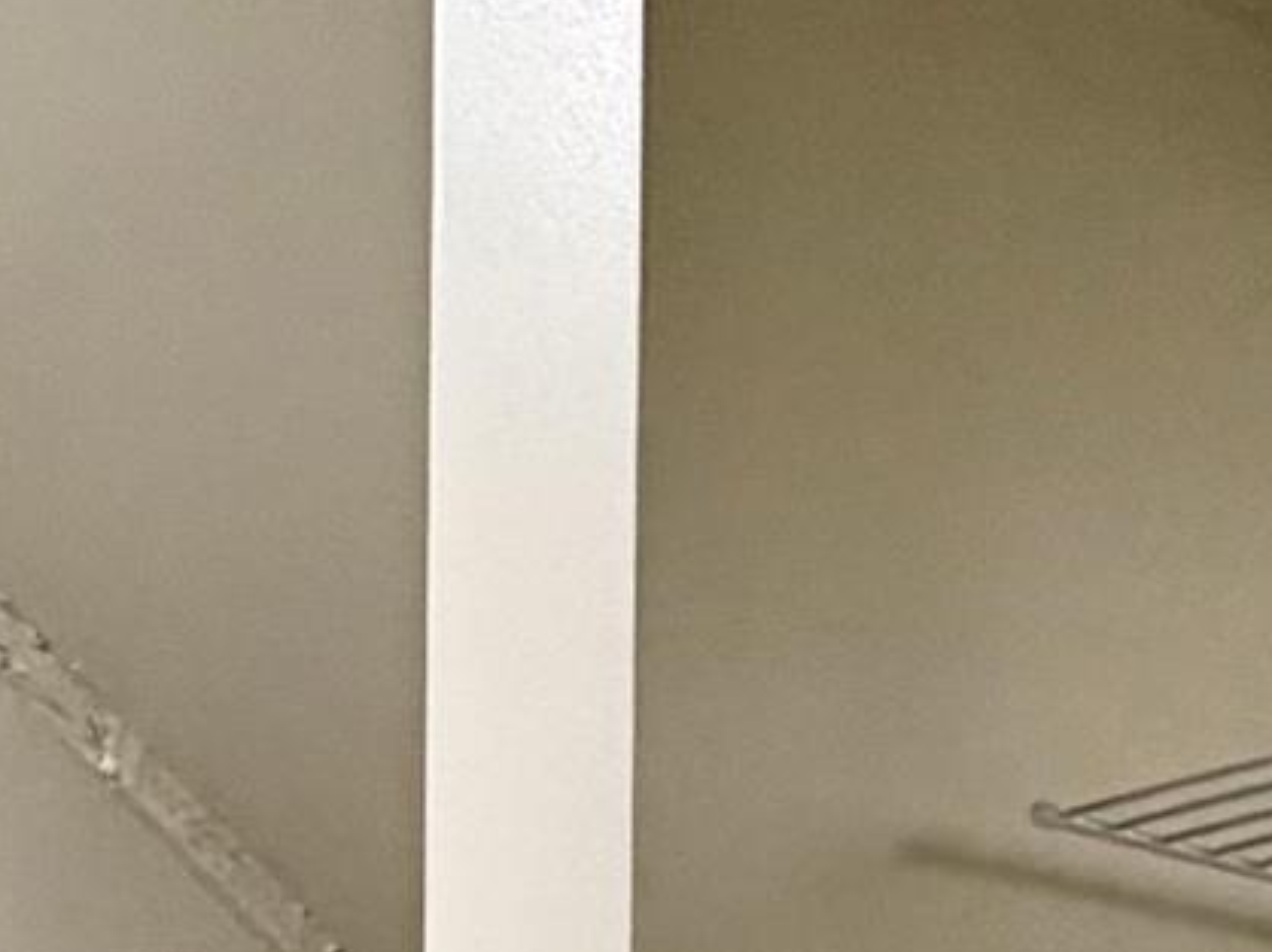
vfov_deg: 11.5
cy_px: 2360
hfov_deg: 18.8
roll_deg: -1.8
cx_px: 1083
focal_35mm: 103
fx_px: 3783
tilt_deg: -10.1
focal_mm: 2.22
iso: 250
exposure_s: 1/60
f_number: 2.2
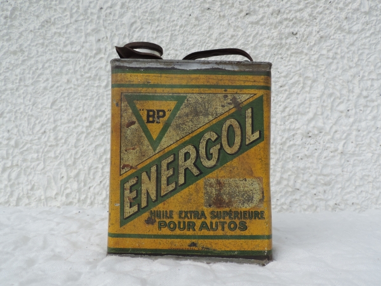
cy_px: 143
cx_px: 190
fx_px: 308
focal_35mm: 28
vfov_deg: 49.7
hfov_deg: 63.4
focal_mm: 4.9
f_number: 3.1
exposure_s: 1/500
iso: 80
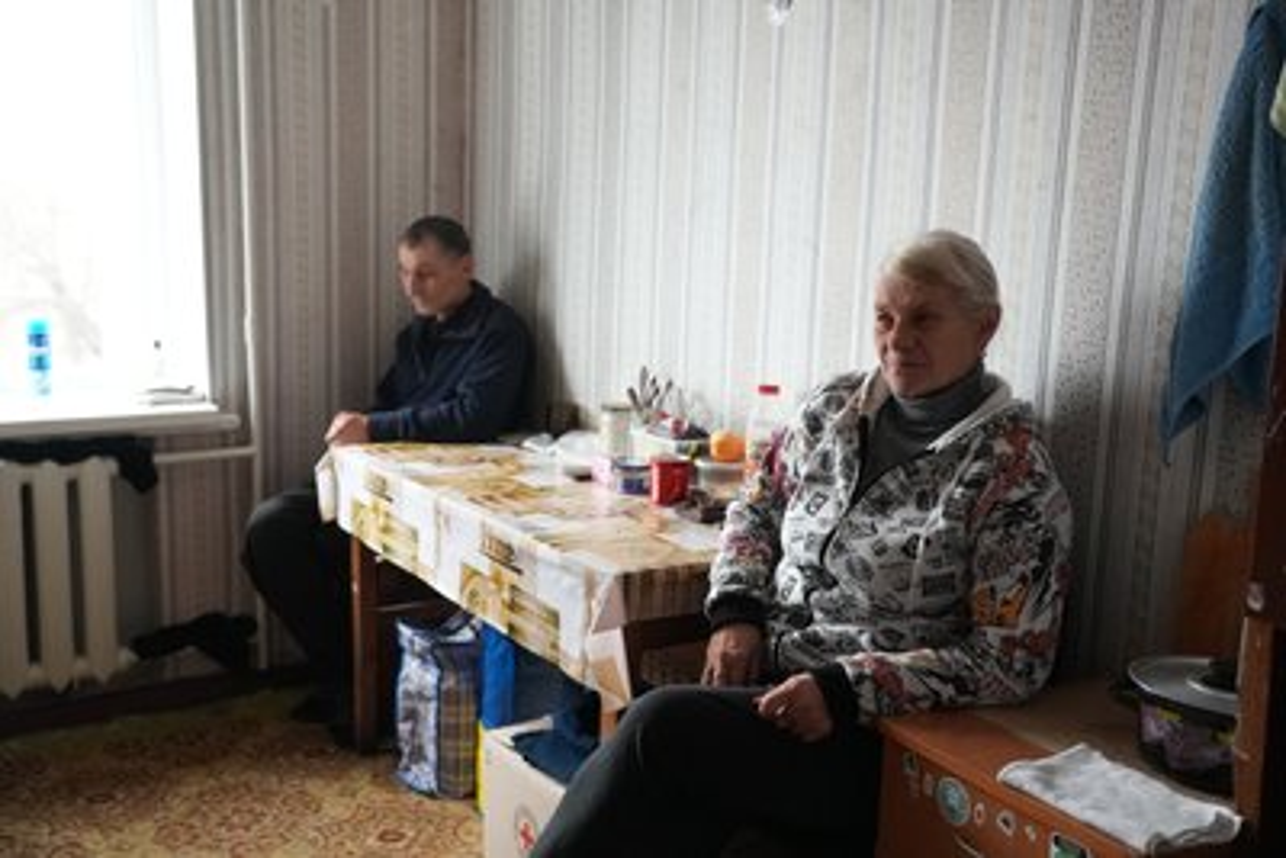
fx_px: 1286
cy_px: 429
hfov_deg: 53.1
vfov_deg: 36.9
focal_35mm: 36
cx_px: 643
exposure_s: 1/200
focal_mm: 36
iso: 8000
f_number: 3.5
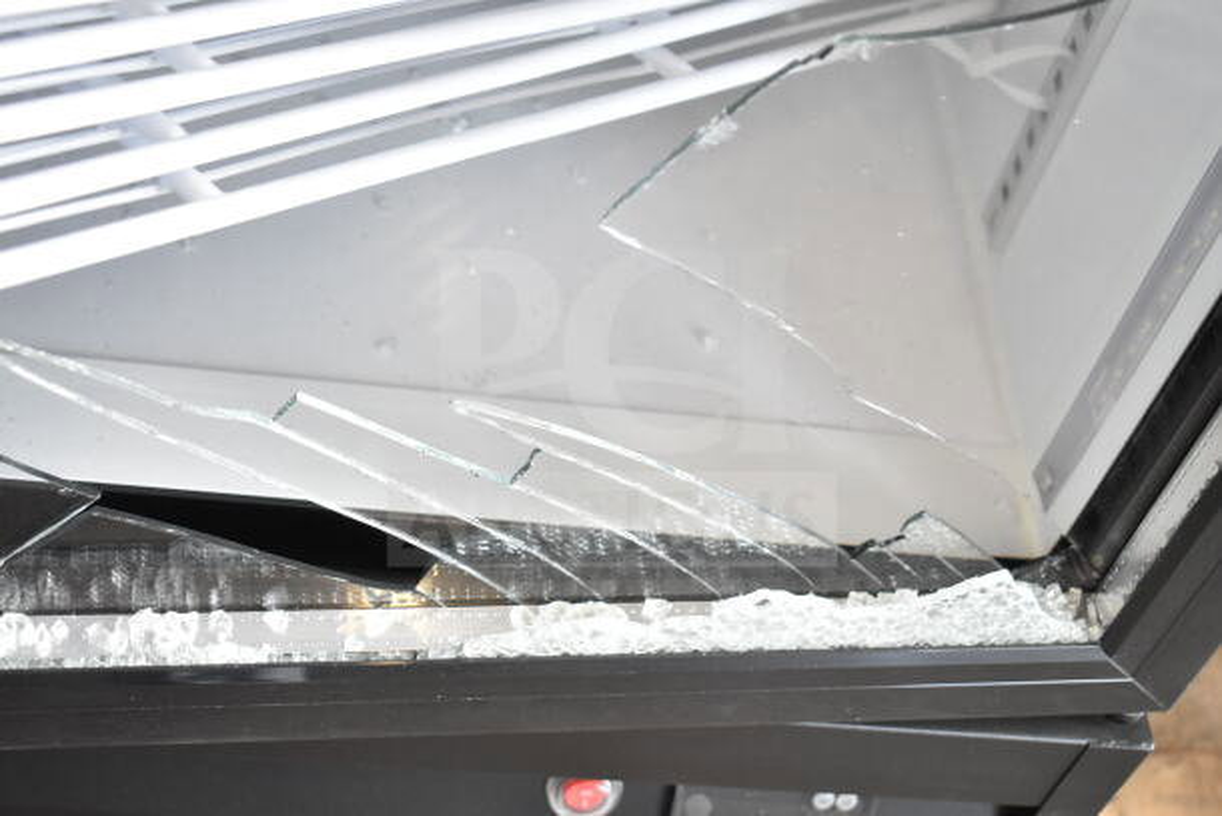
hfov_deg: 36.9
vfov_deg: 25.1
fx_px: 1833
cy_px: 408
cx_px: 611
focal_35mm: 54
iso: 1600
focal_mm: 36
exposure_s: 1/100
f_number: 5
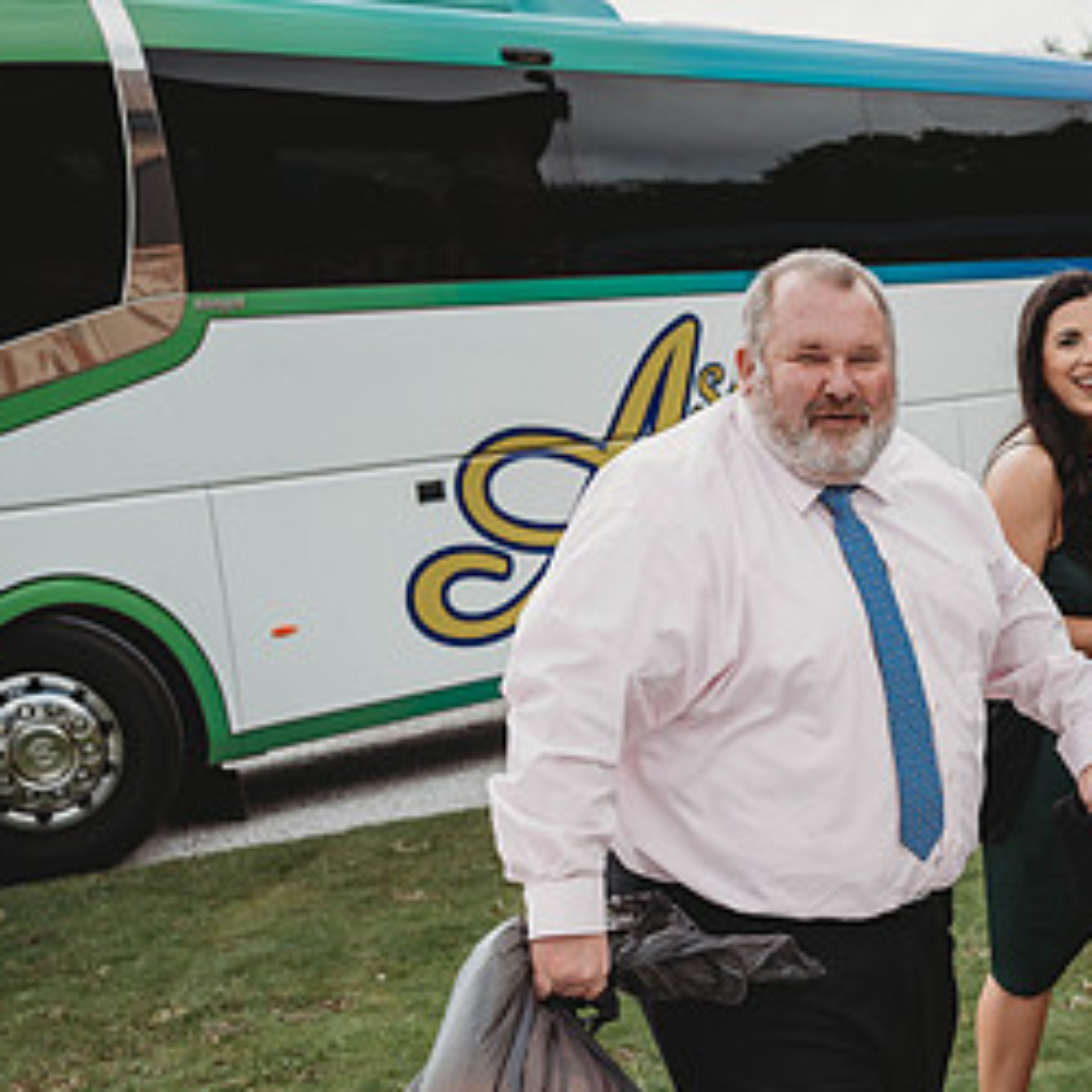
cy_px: 808
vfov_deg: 24.7
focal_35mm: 69
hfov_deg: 23.9
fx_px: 2463
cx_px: 1096
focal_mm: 35
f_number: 4
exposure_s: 1/1000
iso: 100
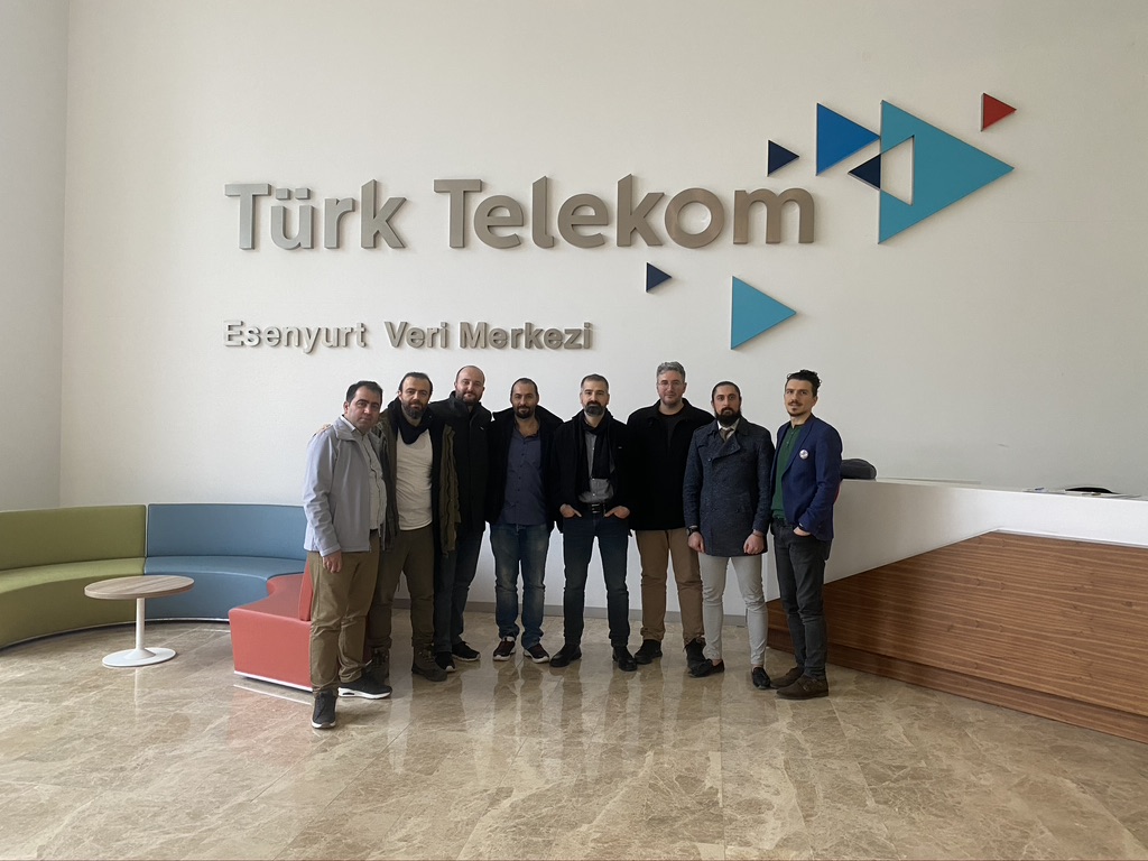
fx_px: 862
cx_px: 574
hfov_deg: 67.3
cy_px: 430
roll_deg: -1.6
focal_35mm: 26
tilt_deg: -0.4
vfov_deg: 53.1
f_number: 1.8
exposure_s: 1/50
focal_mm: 4.25
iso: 250
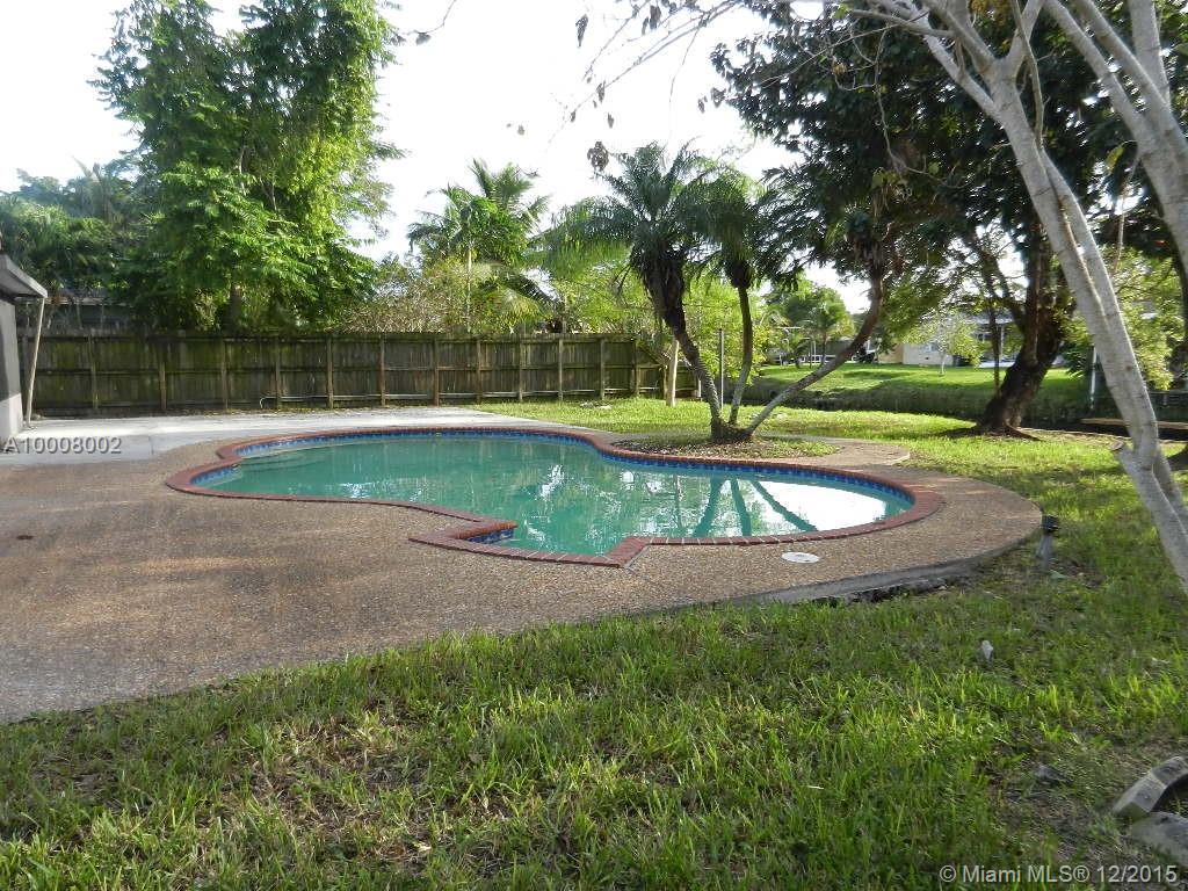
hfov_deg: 69.4
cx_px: 594
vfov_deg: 54.9
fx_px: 858
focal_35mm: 25
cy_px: 446
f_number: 3.5
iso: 160
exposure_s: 1/320
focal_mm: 4.5
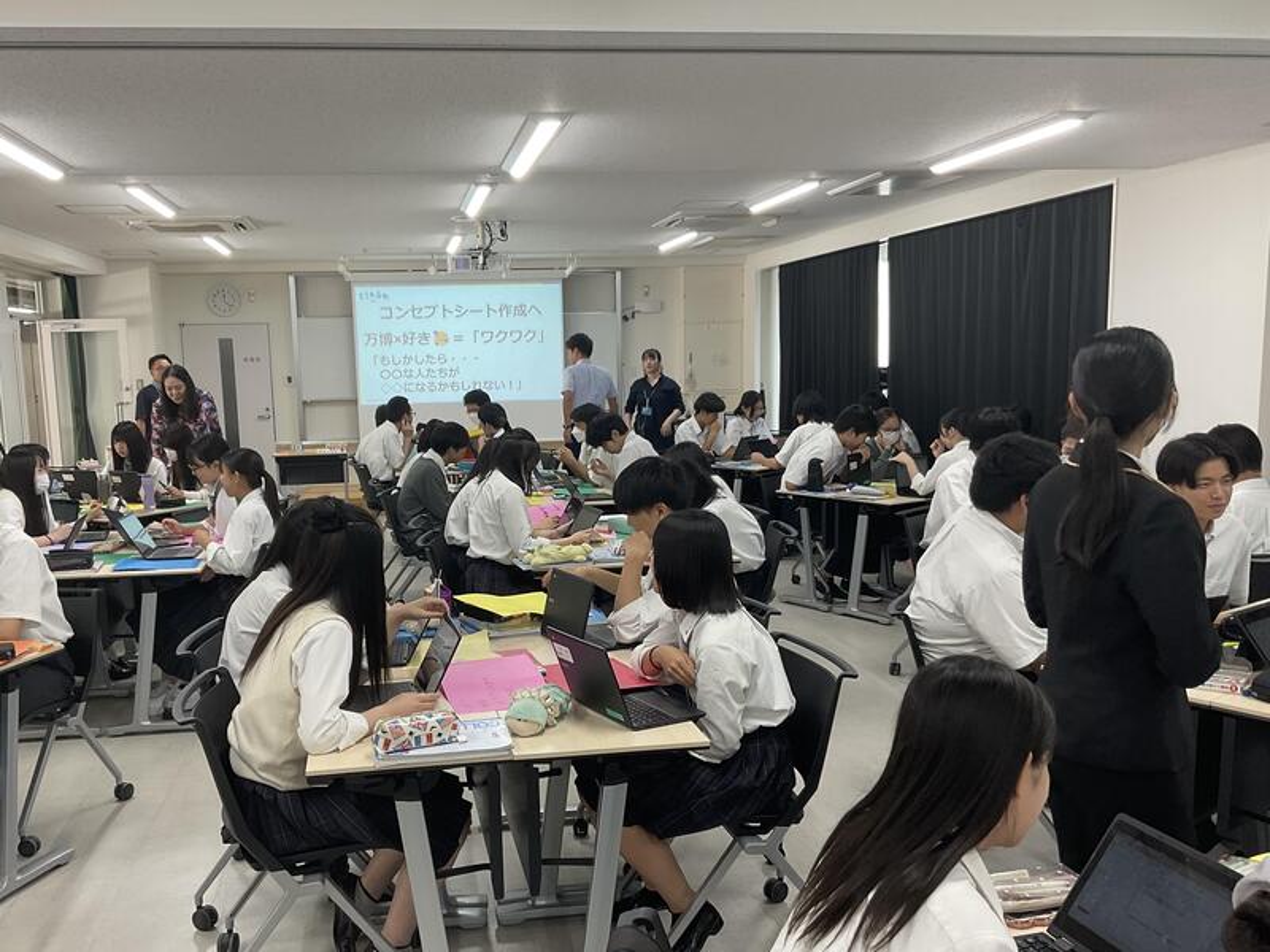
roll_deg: +0.9
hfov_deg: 61.7
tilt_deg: -9.0
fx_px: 1064
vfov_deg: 48.2
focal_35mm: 29
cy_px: 476
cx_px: 635
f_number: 1.8
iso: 64
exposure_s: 1/100
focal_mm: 3
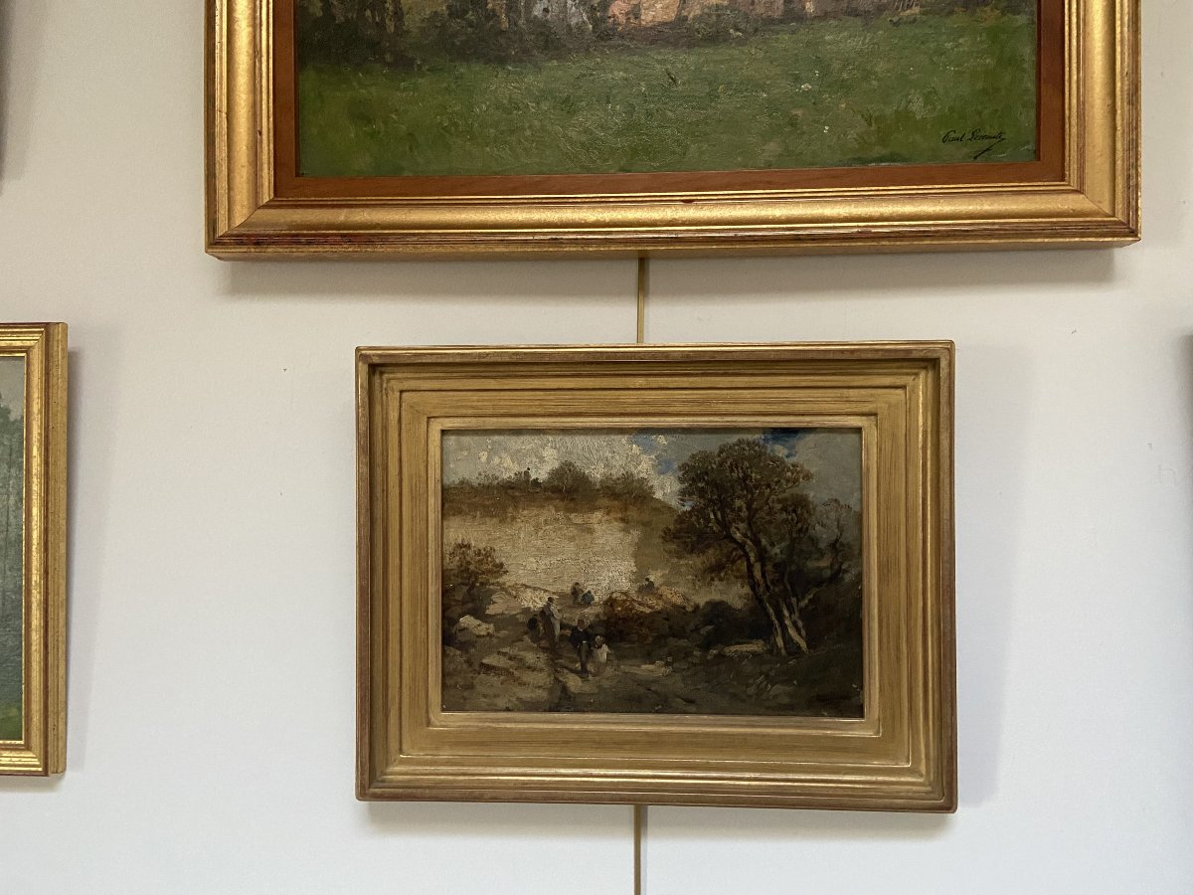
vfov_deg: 53.1
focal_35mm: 26
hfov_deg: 67.3
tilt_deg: +4.3
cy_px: 448
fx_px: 896
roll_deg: -0.4
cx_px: 596
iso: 500
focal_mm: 4.25
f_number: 1.8
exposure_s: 1/60
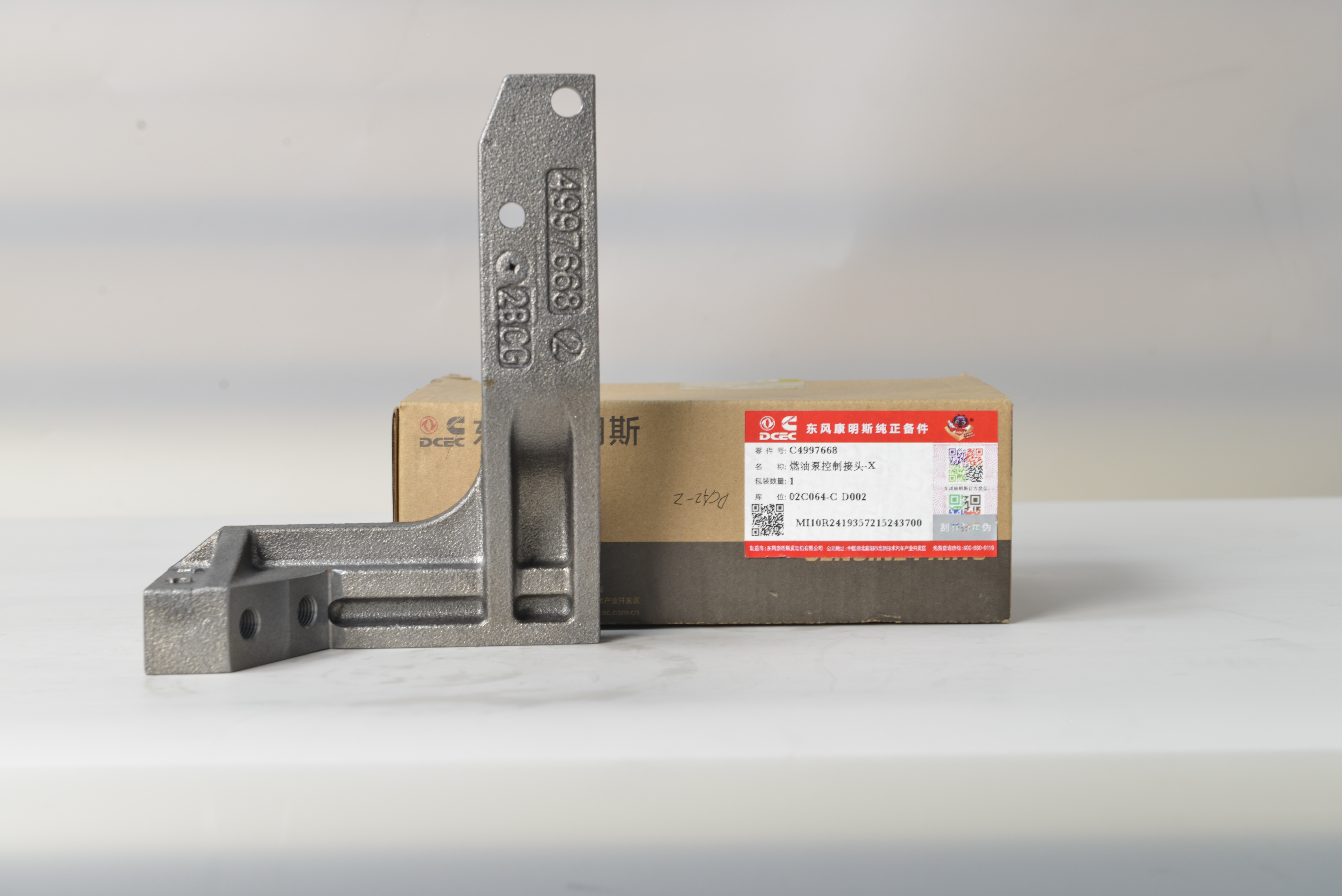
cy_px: 448
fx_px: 2610
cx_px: 671
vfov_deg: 19.5
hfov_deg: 28.8
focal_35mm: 70
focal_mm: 70
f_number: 10
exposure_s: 1/13
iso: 250
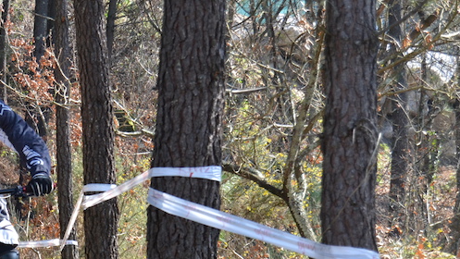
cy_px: 294
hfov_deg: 12.0
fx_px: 2173
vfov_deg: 6.8
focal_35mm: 178
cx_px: 16
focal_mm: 55
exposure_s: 1/500
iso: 800
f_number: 5.6
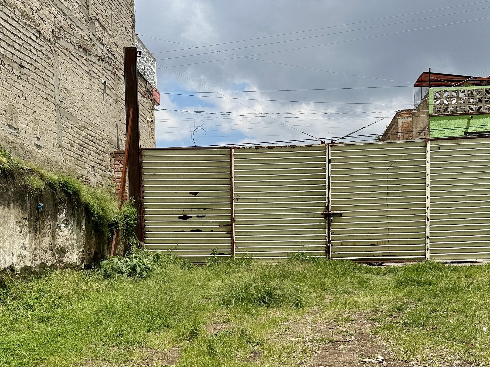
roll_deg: +2.4
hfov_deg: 41.2
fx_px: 651
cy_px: 287
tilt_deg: -2.6
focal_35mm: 46
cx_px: 250
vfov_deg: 30.8
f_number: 1.78
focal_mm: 6.86
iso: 80
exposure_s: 1/6623
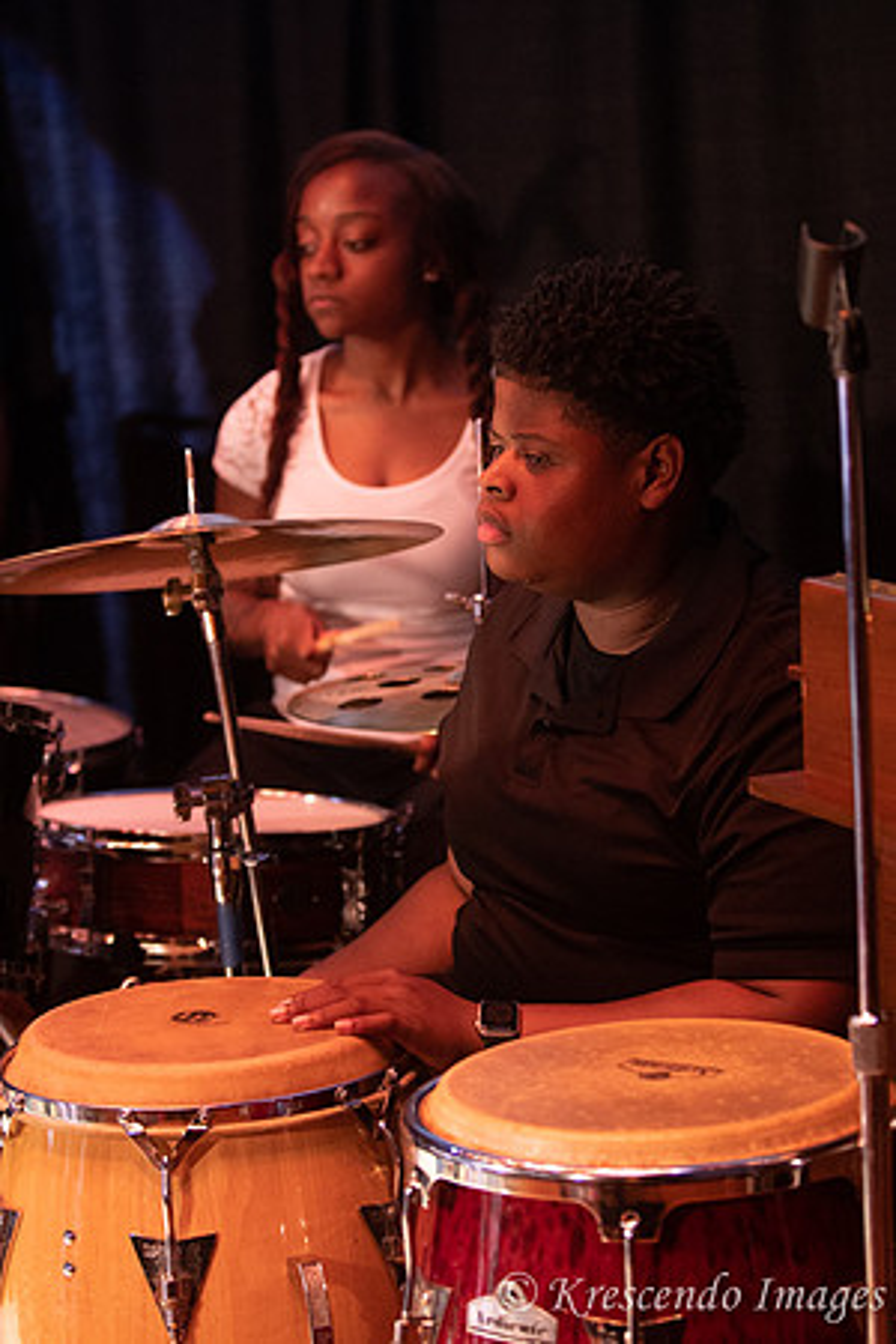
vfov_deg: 19.5
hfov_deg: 13.0
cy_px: 672
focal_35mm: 105
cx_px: 448
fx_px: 3920
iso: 1600
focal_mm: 70
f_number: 2.8
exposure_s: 1/200
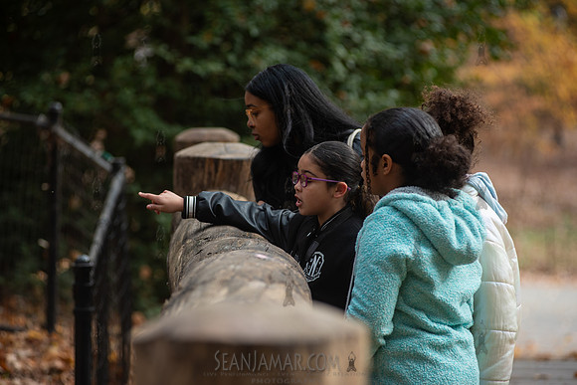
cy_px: 192
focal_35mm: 155
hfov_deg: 13.2
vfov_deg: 8.9
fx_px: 2485
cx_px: 288
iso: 160
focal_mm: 155
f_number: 4
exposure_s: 1/250
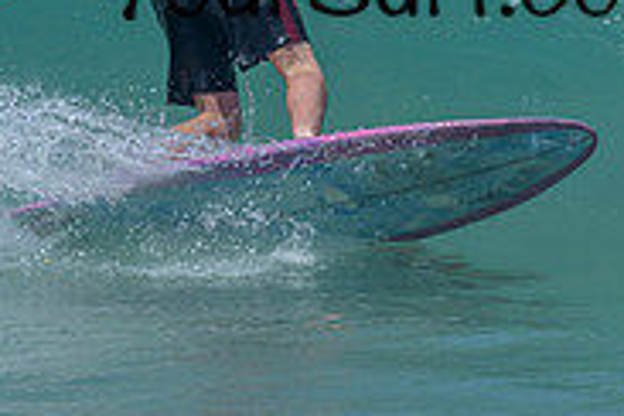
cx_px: 356
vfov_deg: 0.4
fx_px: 55098
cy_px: -135
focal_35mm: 3179
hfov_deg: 0.6
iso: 360
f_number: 6.3
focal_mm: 800
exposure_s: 1/2500
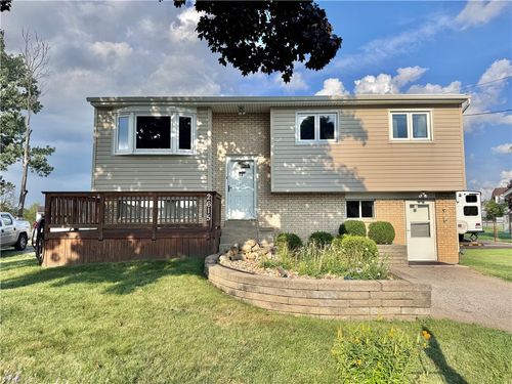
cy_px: 192
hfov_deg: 71.6
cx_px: 256
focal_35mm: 24
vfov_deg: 56.8
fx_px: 355
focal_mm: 6.76
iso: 80
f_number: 1.78
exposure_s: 1/4608
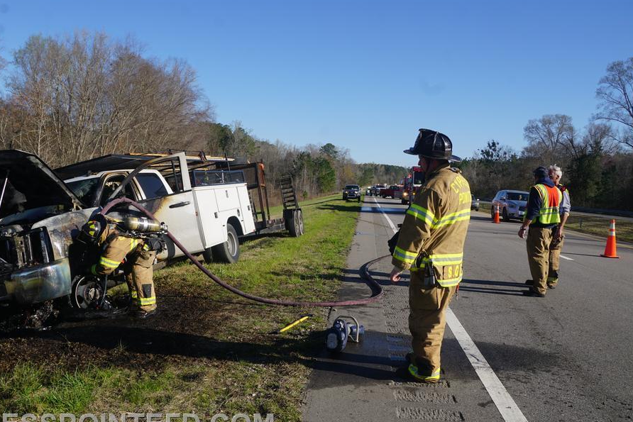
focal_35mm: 31
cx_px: 277
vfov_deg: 42.3
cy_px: 199
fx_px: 545
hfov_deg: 60.1
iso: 100
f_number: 10
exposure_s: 1/160
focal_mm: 18
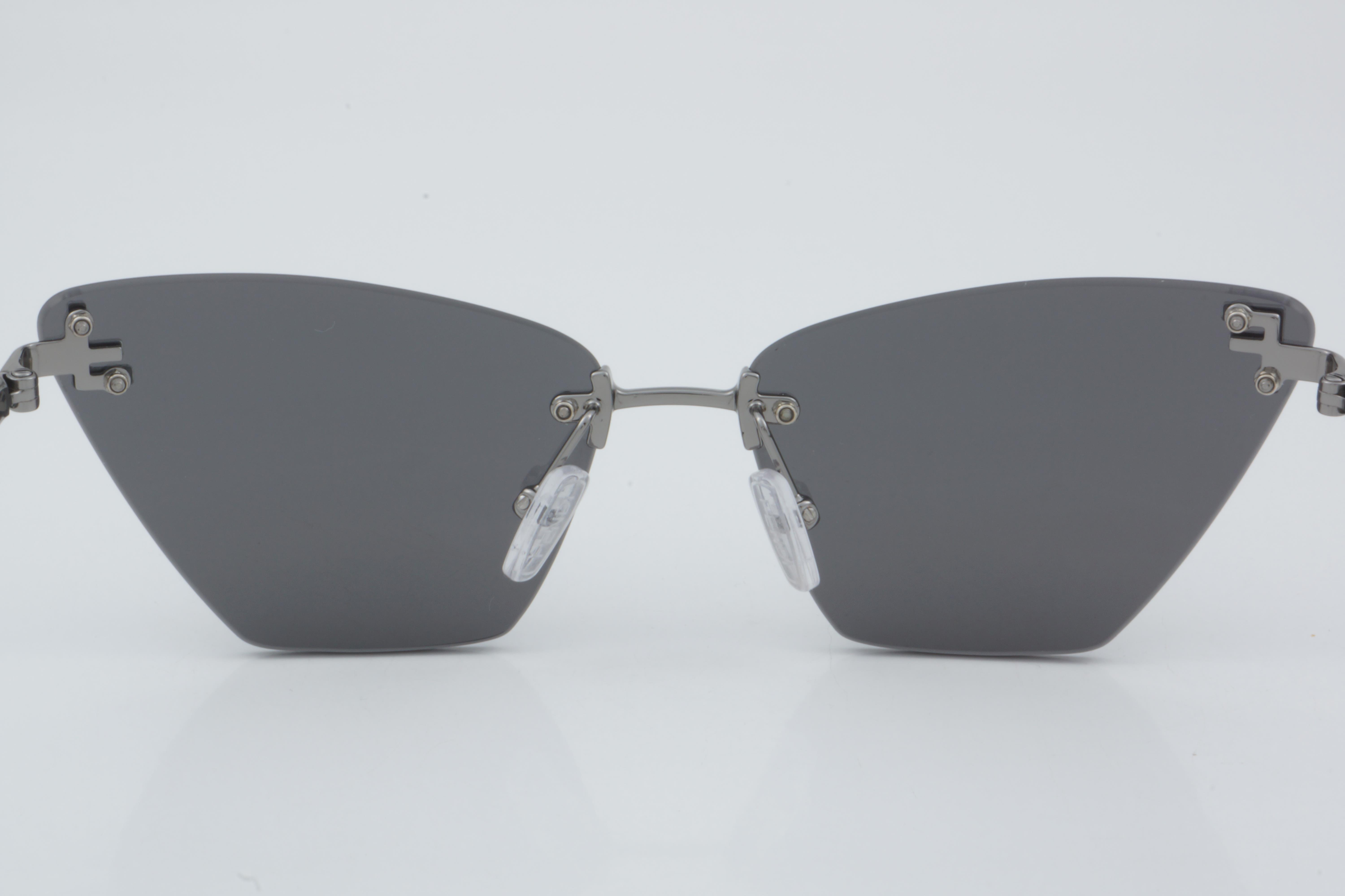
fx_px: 3082
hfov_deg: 24.6
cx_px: 672
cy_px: 448
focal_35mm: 82
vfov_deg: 16.6
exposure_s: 1/3
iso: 100
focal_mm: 55
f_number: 32
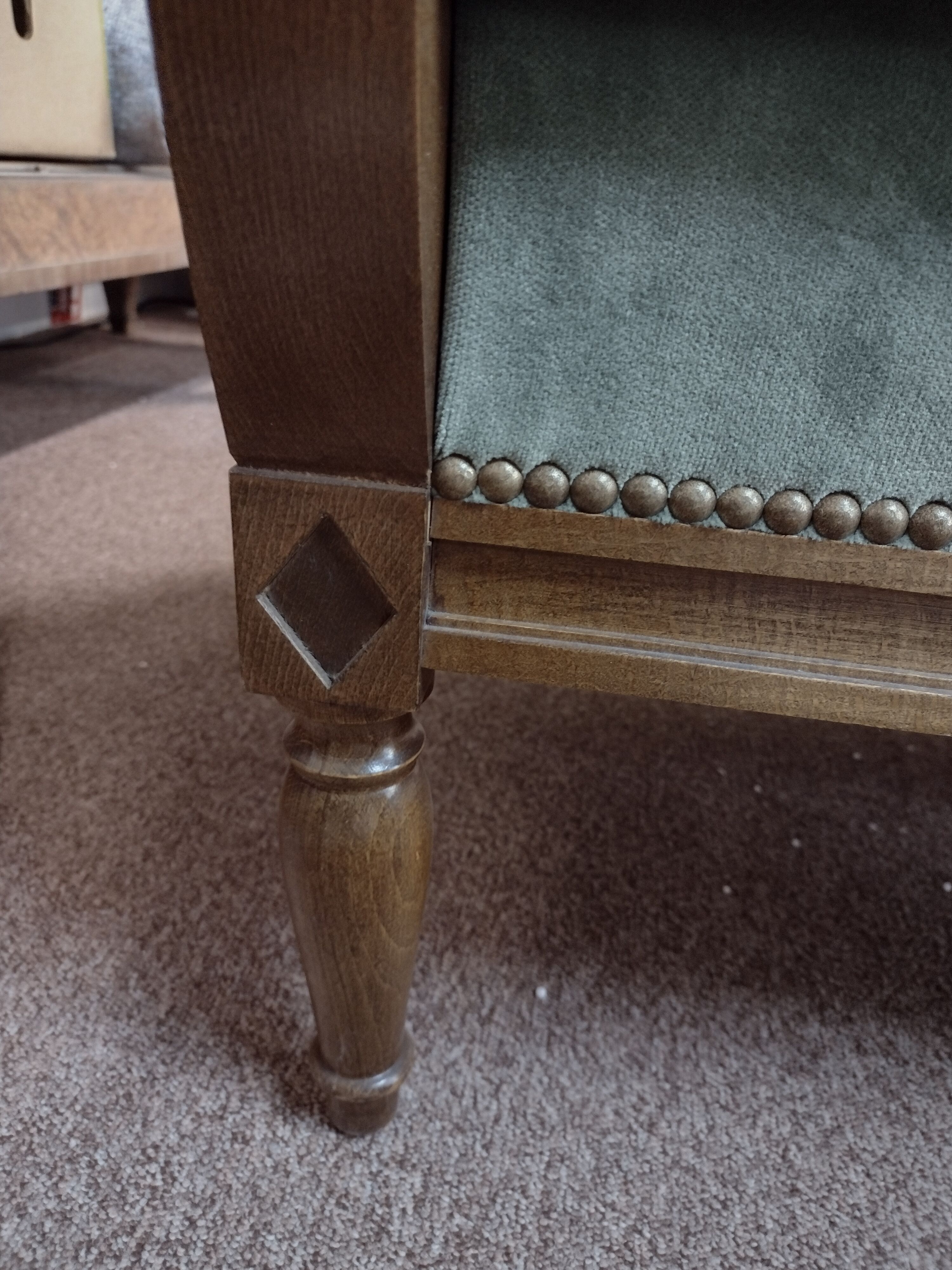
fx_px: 990
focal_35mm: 27
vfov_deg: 65.3
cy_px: 635
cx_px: 476
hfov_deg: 51.4
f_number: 1.7
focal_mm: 4.71
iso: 991
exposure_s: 1/25
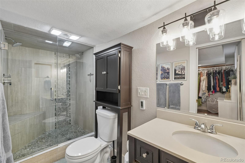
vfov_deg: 77.3
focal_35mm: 15
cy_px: 82
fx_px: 102
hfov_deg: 100.4
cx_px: 122
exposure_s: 1/3.33
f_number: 8
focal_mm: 10
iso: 800
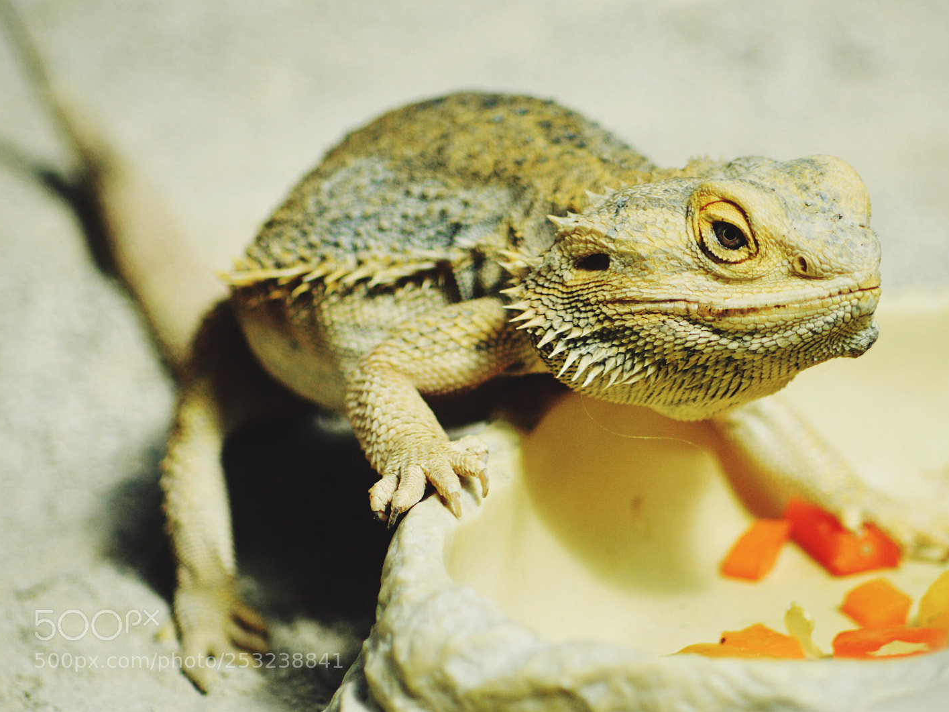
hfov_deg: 7.2
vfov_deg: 5.4
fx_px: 7593
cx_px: 529
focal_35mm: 277
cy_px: 356
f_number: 5.6
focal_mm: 170
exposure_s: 1/2000
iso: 400
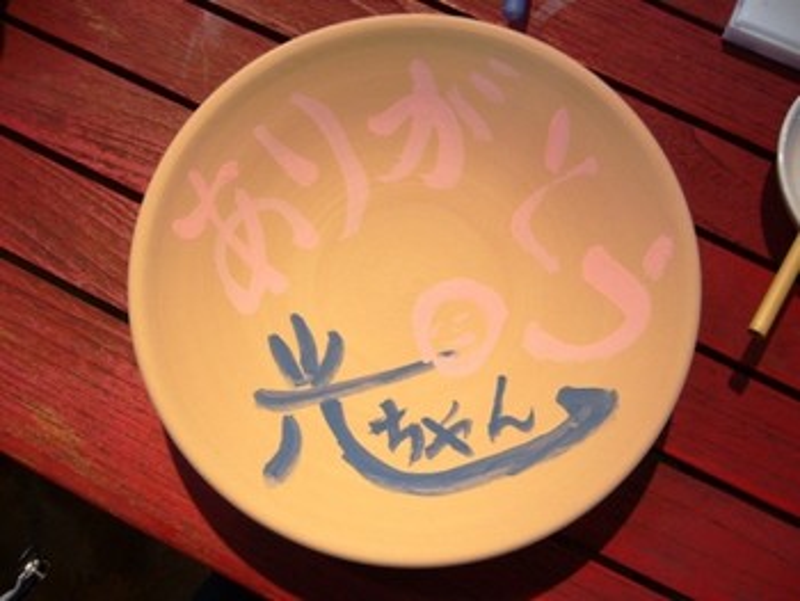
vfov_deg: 40.7
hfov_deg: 52.6
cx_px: 400
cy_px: 300
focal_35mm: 35
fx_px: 809
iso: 125
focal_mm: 5.8
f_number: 2.8
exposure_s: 1/15
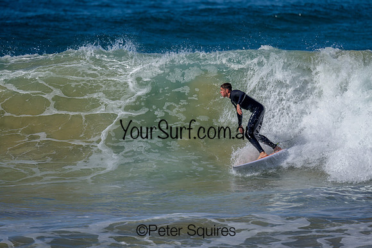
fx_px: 11358
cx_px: 201
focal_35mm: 1099
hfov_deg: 1.9
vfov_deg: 1.3
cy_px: 108
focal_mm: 800
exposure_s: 1/2000
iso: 200
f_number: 6.3
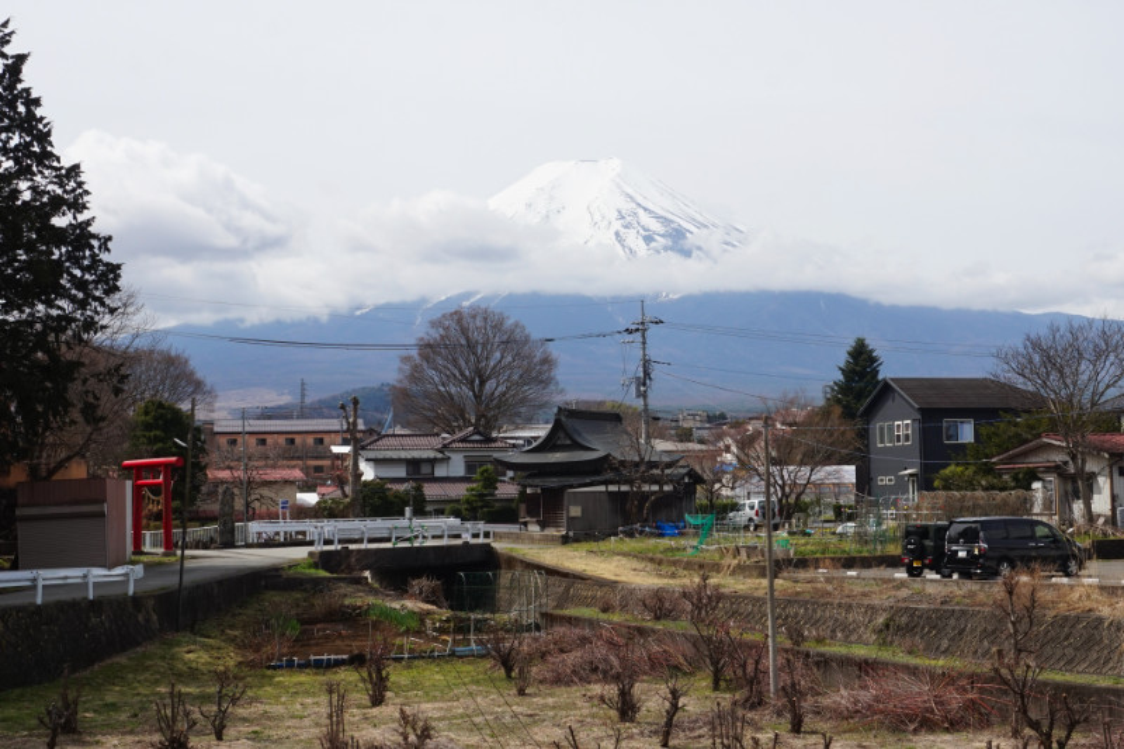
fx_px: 1264
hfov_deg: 47.9
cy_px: 374
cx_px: 562
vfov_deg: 33.0
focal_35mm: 40
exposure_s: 1/125
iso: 100
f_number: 14
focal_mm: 27
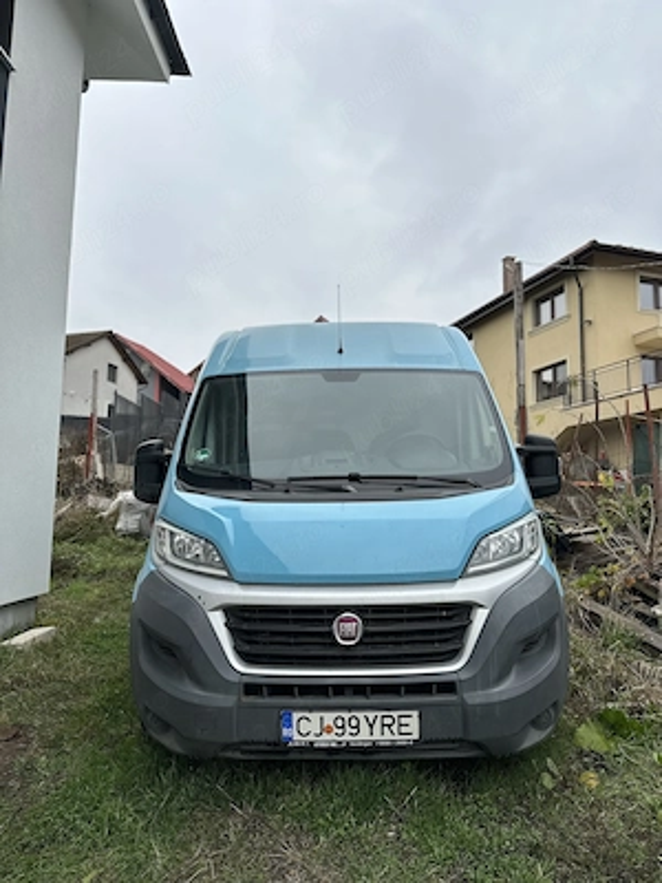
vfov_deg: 71.6
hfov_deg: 56.8
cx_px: 331
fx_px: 612
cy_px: 442
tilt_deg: +6.4
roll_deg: -1.7
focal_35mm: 24
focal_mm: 6.86
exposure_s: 1/2525
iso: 80
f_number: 1.78
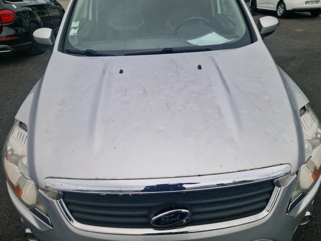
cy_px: 120
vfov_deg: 58.9
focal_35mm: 23
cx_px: 160
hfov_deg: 73.9
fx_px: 213
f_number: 1.8
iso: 50
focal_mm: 5.4
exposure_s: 1/270
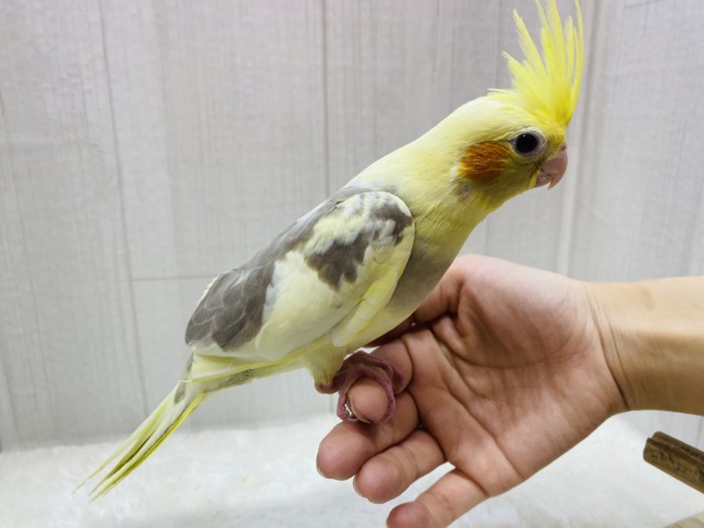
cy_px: 264
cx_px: 352
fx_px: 508
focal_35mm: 25
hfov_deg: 69.4
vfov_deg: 54.9
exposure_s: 1/100
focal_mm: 4.25
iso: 64
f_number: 1.8
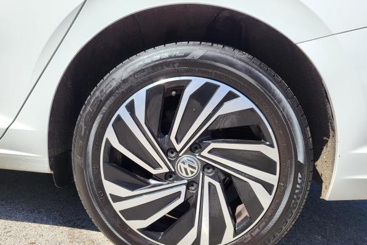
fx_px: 296
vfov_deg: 44.8
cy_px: 144
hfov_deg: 63.7
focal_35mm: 29
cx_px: 183
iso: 40
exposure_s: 1/1690
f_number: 1.8
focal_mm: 5.4
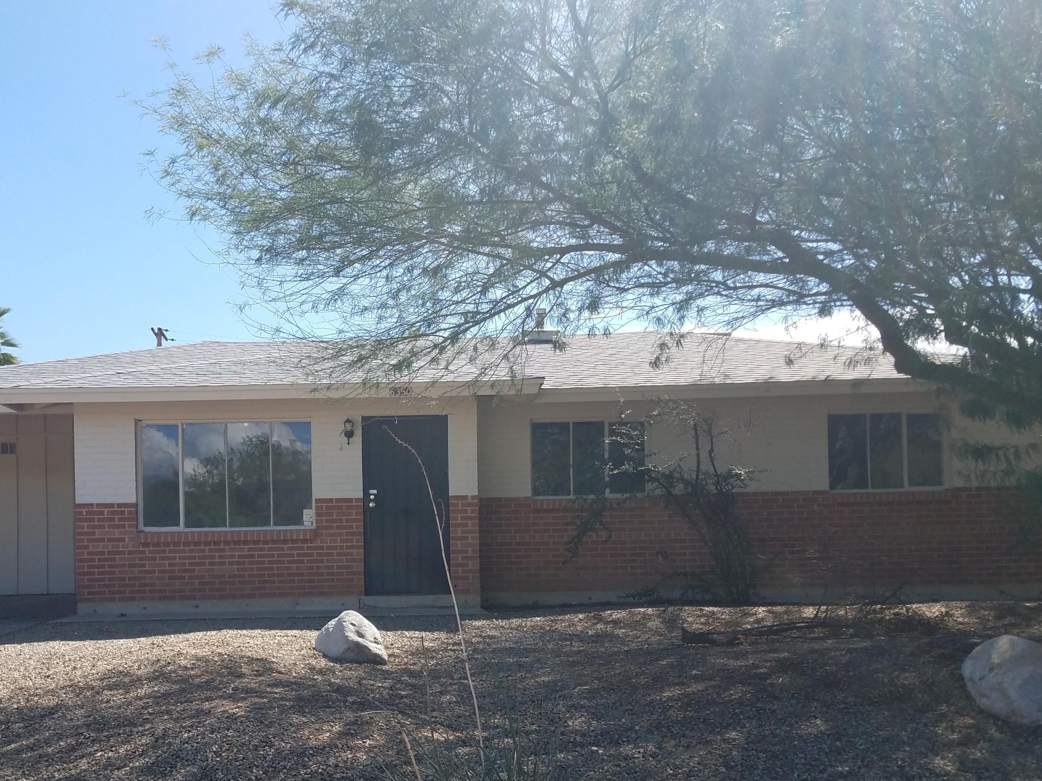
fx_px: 1053
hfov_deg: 52.0
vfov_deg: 40.3
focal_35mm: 35
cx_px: 387
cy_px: 506
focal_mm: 4.2
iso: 40
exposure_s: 1/1560
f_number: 1.7
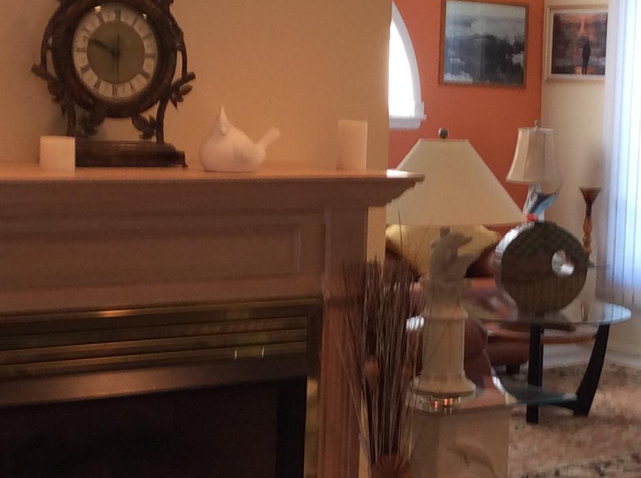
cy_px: 273
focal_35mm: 88
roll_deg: -0.2
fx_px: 1627
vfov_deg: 16.7
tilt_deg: -9.9
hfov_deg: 22.2
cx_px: 425
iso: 50
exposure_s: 1/24
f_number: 2.4
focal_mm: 3.3
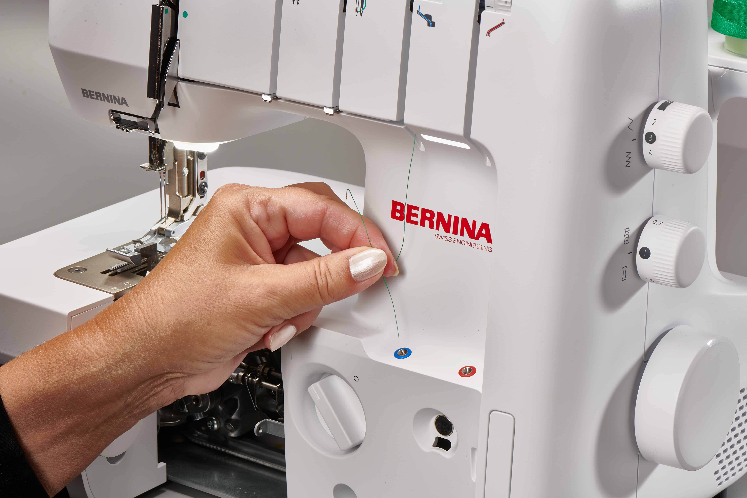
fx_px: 2179
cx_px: 374
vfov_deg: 13.0
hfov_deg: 19.5
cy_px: 249
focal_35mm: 105
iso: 200
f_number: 22
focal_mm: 105
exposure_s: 1/4
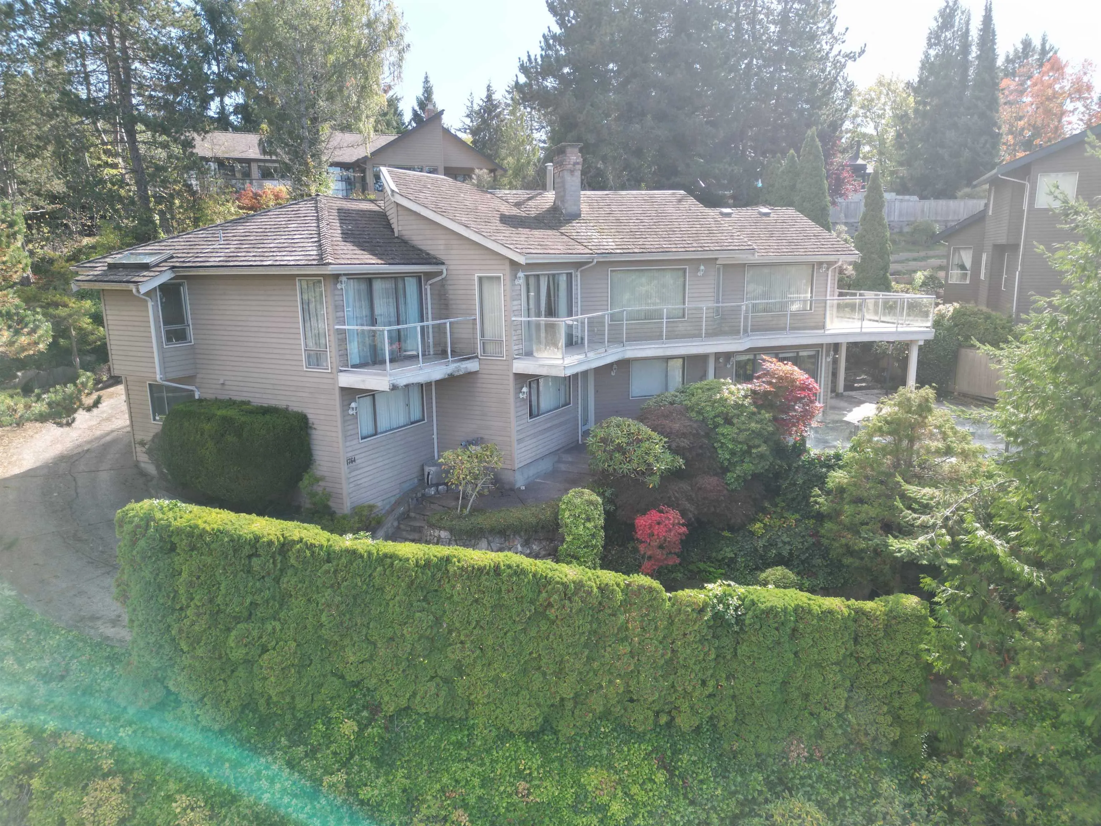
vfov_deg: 56.8
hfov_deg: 71.6
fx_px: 763
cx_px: 550
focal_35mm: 24
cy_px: 413
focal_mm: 6.72
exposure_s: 1/1000
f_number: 1.7
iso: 150
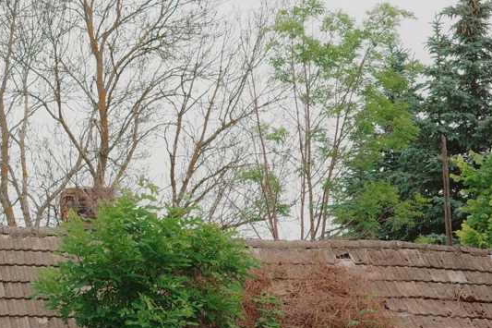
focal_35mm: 96
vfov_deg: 13.9
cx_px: -94
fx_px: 1312
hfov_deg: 20.0
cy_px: 364
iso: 200
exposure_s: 1/320
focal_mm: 26
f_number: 4.5
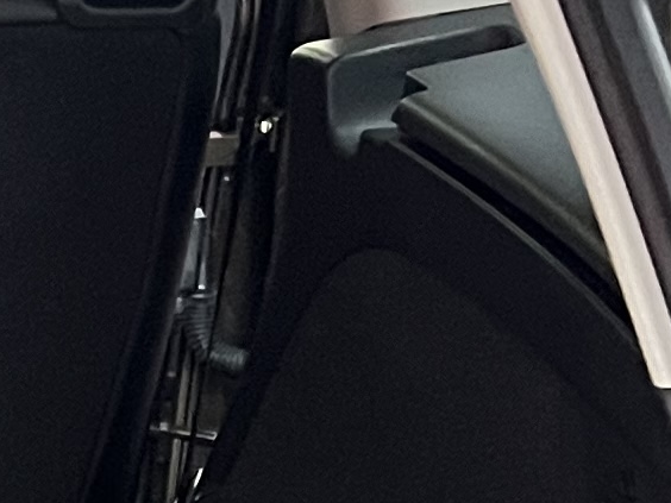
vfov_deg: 7.5
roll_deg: +1.2
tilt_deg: -30.6
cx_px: -791
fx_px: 3605
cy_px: 1161
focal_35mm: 186
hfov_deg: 9.7
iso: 400
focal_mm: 5.7
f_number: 1.5
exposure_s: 1/33
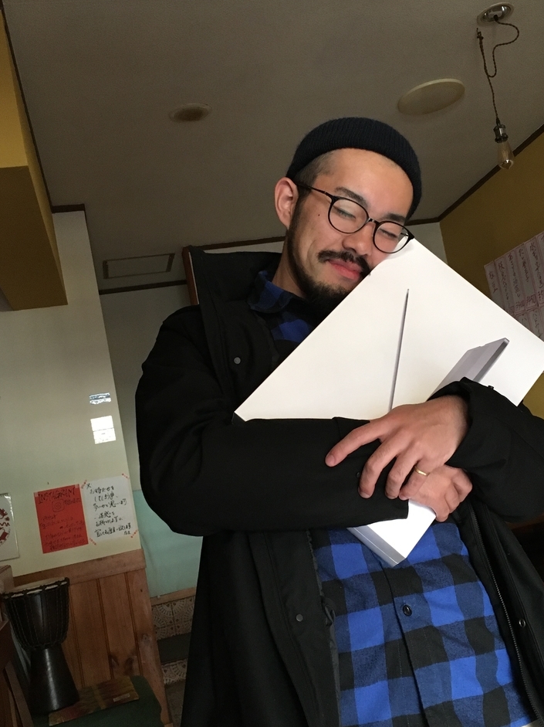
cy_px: 382
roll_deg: +11.0
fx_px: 776
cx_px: 323
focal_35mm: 37
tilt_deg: +5.9
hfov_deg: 38.5
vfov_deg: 50.1
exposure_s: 1/20
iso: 200
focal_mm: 4.15
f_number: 2.2
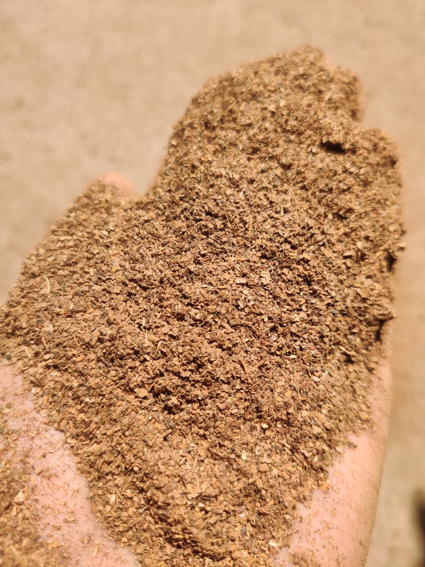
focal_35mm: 27
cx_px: 212
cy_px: 284
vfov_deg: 65.3
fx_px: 442
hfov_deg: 51.3
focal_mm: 4.75
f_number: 1.65
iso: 100
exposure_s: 1/1112
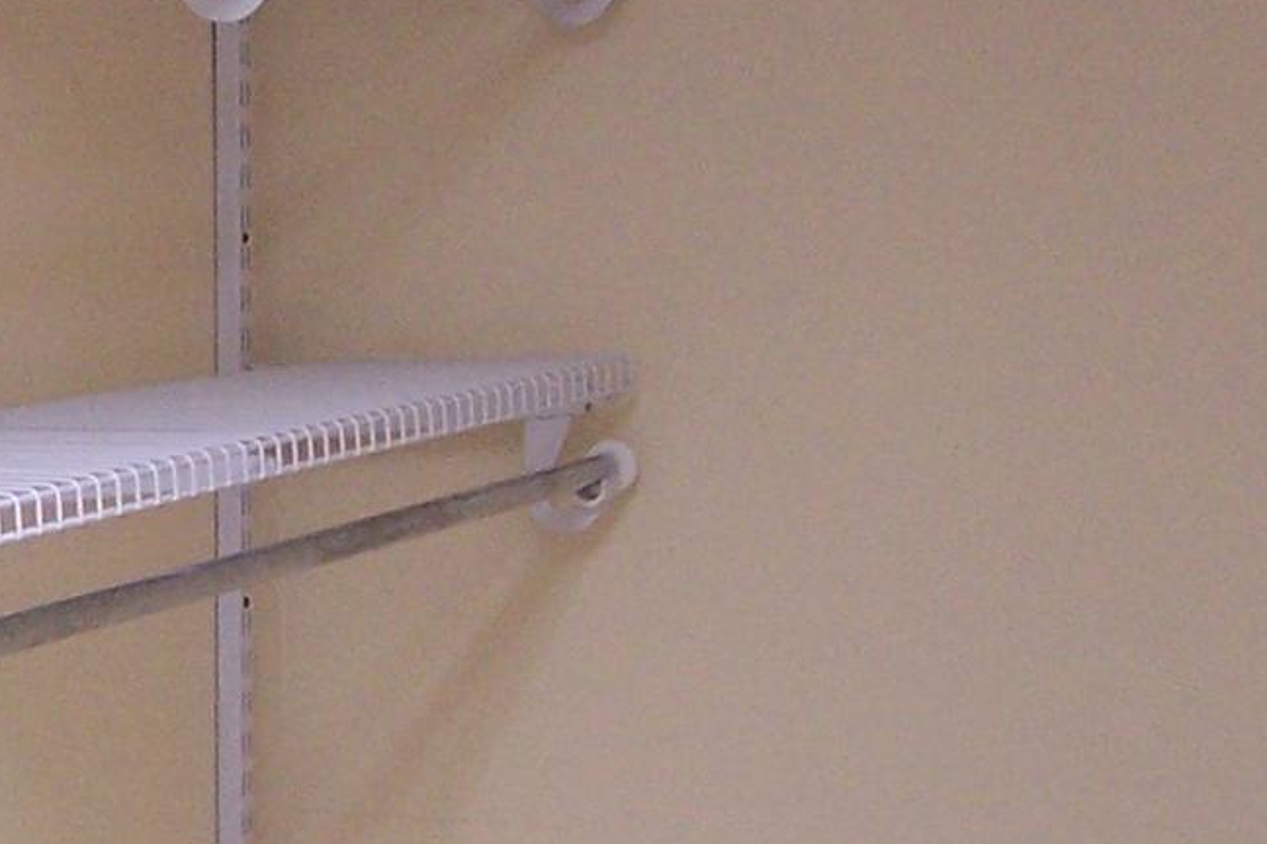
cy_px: 612
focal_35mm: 125
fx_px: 4399
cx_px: -43
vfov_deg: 10.9
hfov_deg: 16.0
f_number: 2.8
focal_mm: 6.3
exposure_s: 1/30
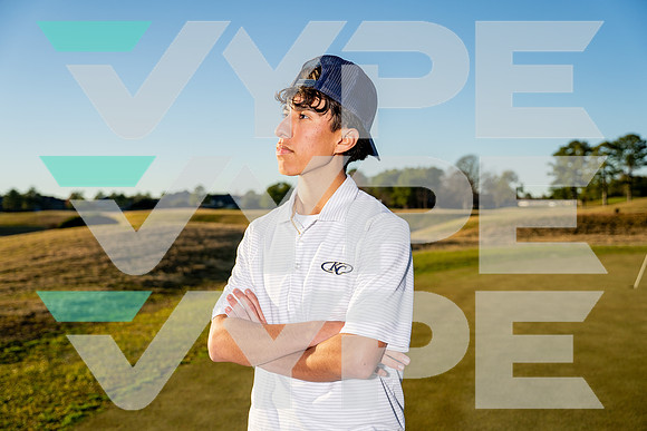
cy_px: 216
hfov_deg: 47.4
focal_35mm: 41
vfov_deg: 32.6
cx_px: 324
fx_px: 737
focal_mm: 41
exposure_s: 1/1250
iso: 100
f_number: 4
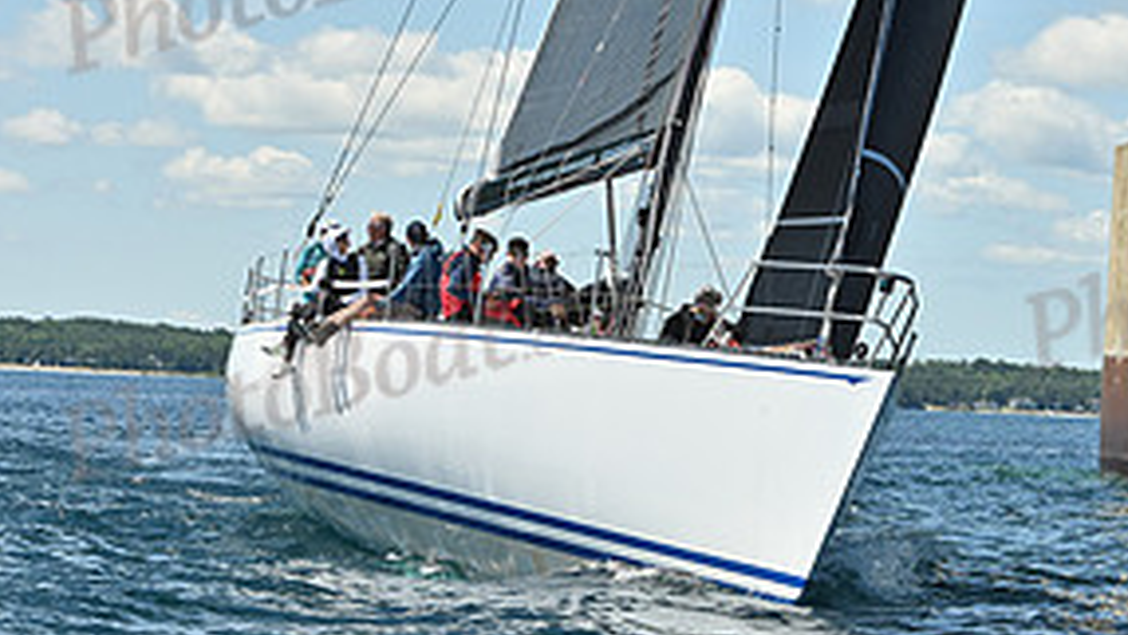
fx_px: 4457
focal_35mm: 149
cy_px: 120
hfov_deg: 14.4
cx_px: 824
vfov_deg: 8.1
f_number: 9
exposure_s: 1/1000
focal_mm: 70
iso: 320
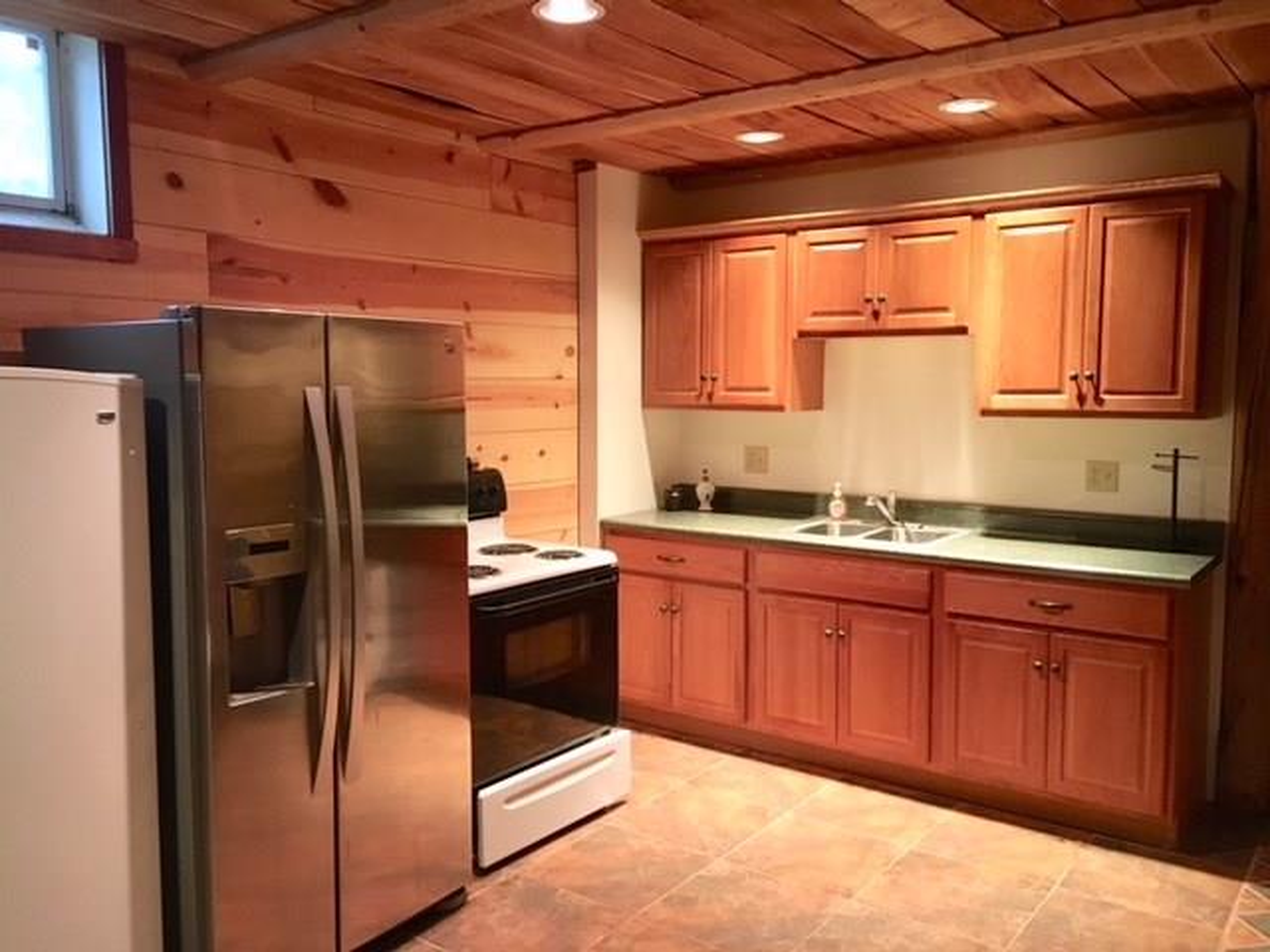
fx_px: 1064
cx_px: 635
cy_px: 476
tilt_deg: -5.0
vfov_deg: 48.2
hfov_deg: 61.7
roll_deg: +0.1
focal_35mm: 29
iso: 200
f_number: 2.2
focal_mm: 4.15
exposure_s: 1/15
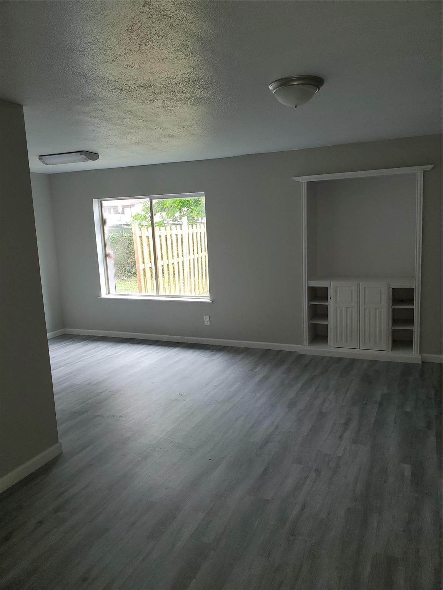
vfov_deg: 67.3
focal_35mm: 26
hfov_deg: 53.1
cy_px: 295
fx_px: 444
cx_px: 222
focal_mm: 4.3
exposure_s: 1/60
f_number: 2.4
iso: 80
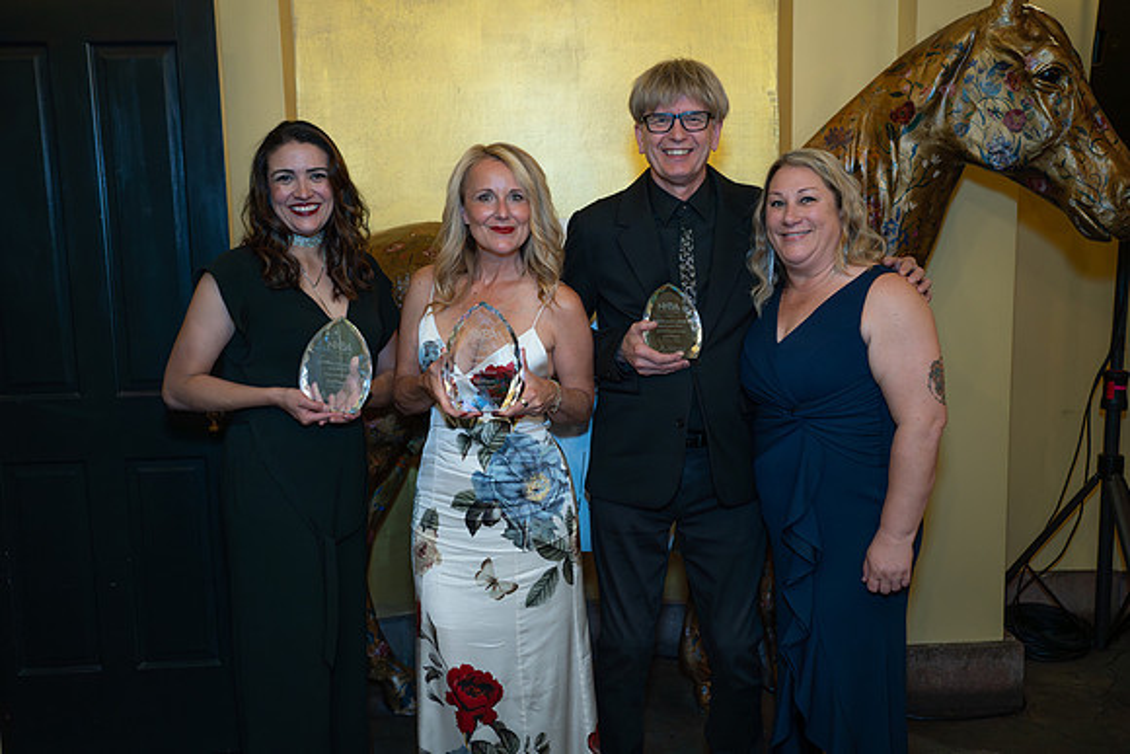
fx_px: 1099
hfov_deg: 54.4
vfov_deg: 37.9
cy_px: 377
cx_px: 565
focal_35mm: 35
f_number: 3.2
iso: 800
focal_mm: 35
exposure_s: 1/100
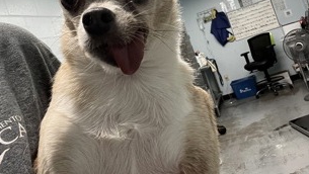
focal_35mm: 45
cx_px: 153
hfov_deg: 45.4
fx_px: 369
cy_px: 22
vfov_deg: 25.8
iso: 125
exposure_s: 1/60
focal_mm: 2.71
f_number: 2.2
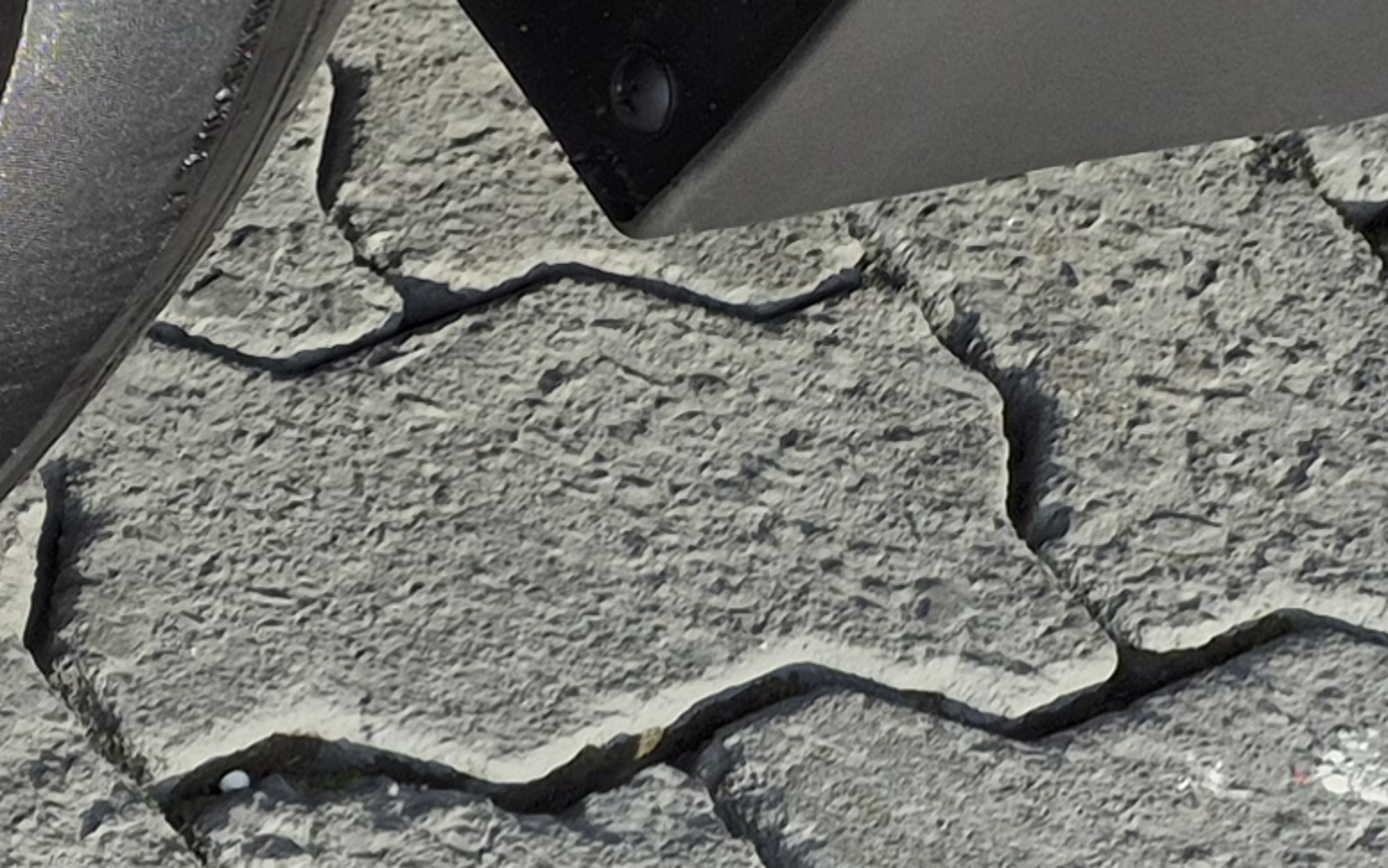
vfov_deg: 10.4
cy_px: 335
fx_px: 4767
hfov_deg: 13.0
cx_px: -1847
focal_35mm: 126
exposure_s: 1/459
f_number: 1.8
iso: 25
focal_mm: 5.4
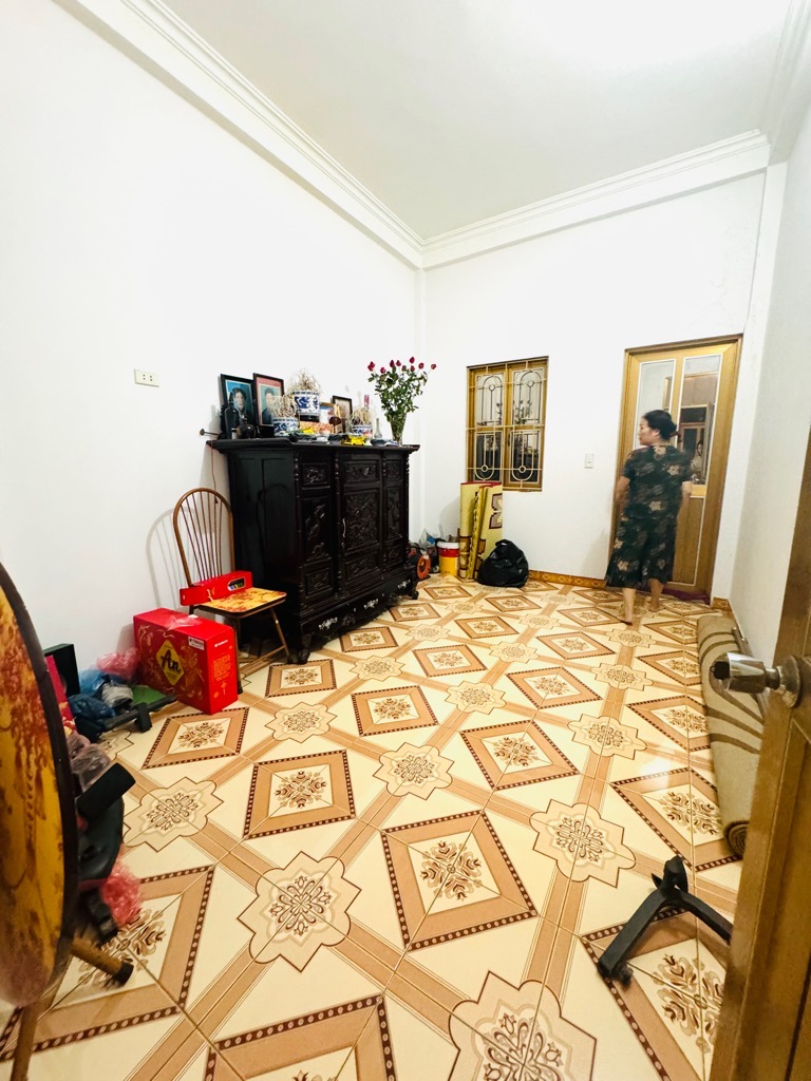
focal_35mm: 14
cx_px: 406
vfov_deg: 102.1
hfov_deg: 85.7
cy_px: 540
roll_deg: -0.1
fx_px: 437
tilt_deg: -9.7
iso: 640
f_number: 2.2
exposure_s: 1/50
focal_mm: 2.22
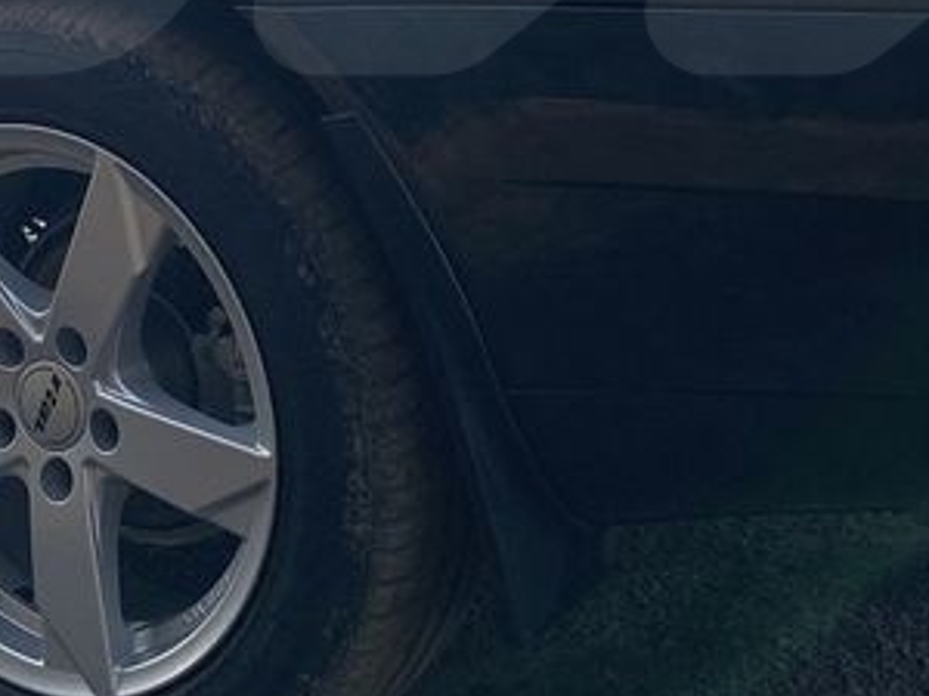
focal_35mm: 104
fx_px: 2791
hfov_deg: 18.5
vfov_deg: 13.6
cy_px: -260
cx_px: 25
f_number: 1.8
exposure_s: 1/2114
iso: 25
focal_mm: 4.25
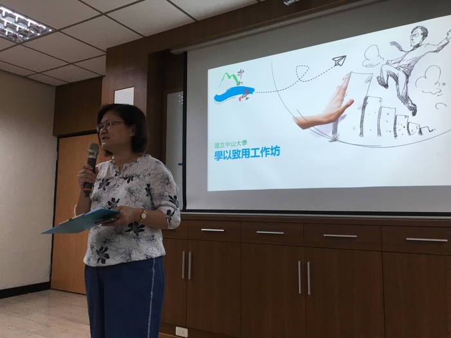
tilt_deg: +6.5
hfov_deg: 61.7
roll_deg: -0.9
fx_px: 378
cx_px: 226
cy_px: 169
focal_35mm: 29
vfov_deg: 48.2
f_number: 2.2
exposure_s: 1/30
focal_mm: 4.15
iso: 25
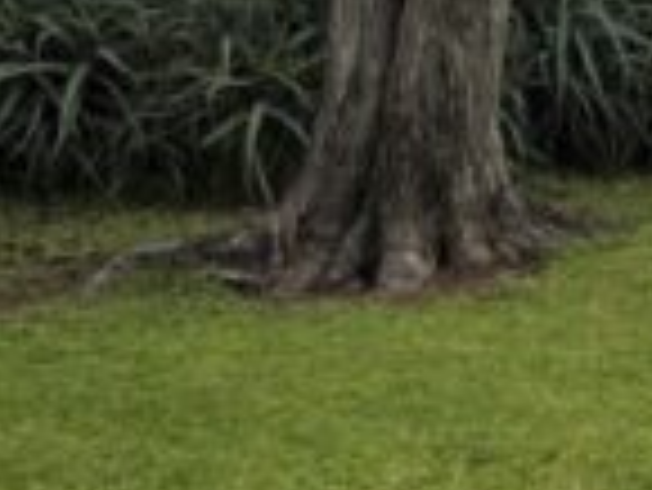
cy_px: -157
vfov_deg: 11.8
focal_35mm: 122
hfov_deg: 14.9
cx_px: 998
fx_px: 2300
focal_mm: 6.3
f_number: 1.7
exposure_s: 1/1554
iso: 12
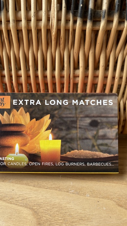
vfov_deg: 66.0
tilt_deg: -30.0
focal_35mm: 29
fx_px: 173
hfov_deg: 39.9
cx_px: 46
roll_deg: +0.7
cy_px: 113
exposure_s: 1/122
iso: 50
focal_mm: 4.25
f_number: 1.8
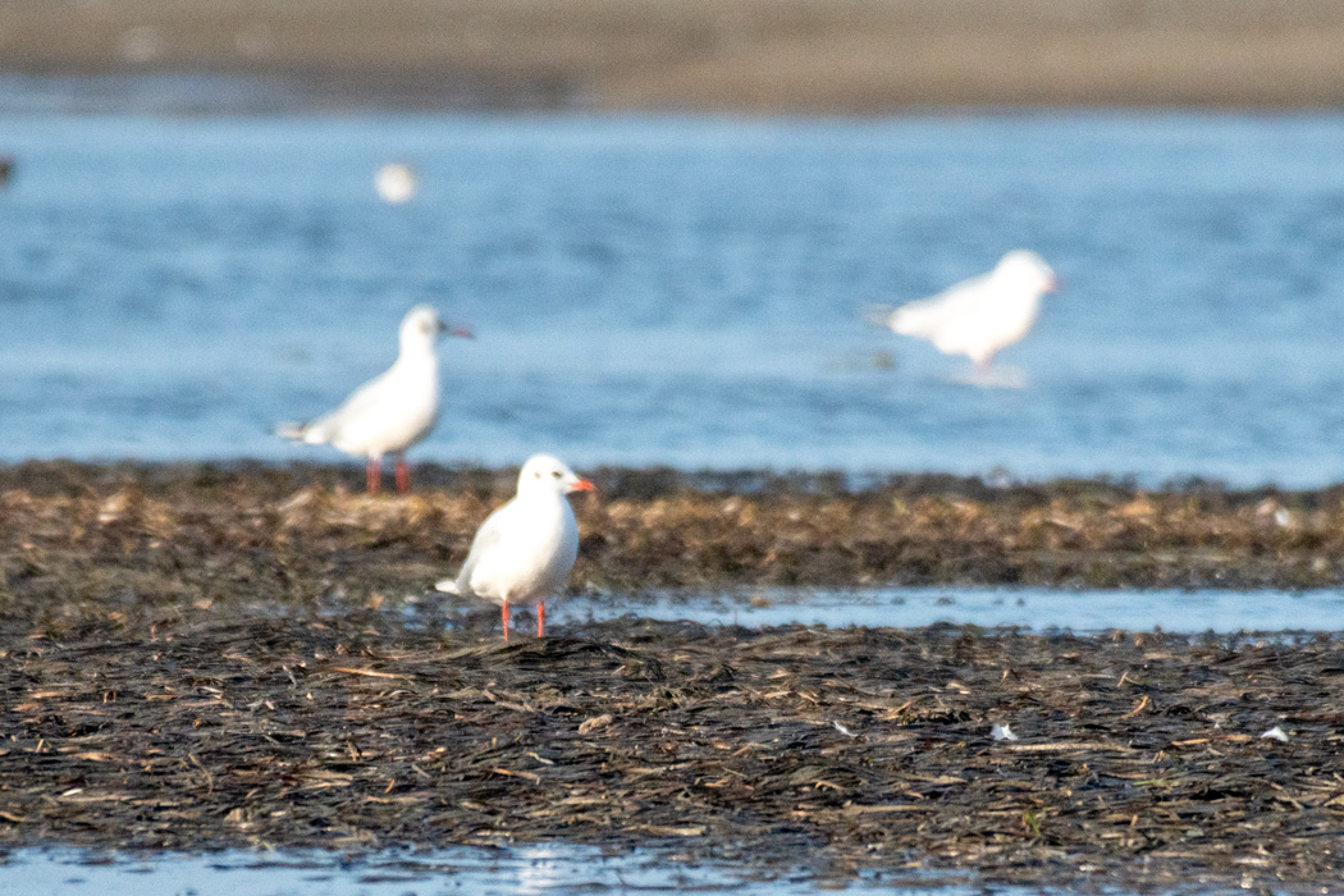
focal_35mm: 750
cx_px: 672
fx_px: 27998
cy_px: 448
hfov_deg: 2.7
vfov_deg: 1.8
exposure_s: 1/6400
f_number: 6.3
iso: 1400
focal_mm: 500
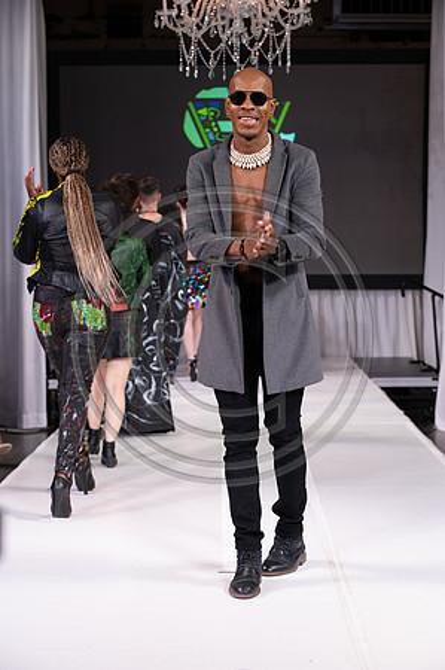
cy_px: 335
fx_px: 1449
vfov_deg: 26.0
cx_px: 222
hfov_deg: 17.5
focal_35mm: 78
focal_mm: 78
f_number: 5.6
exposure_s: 1/400
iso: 2000
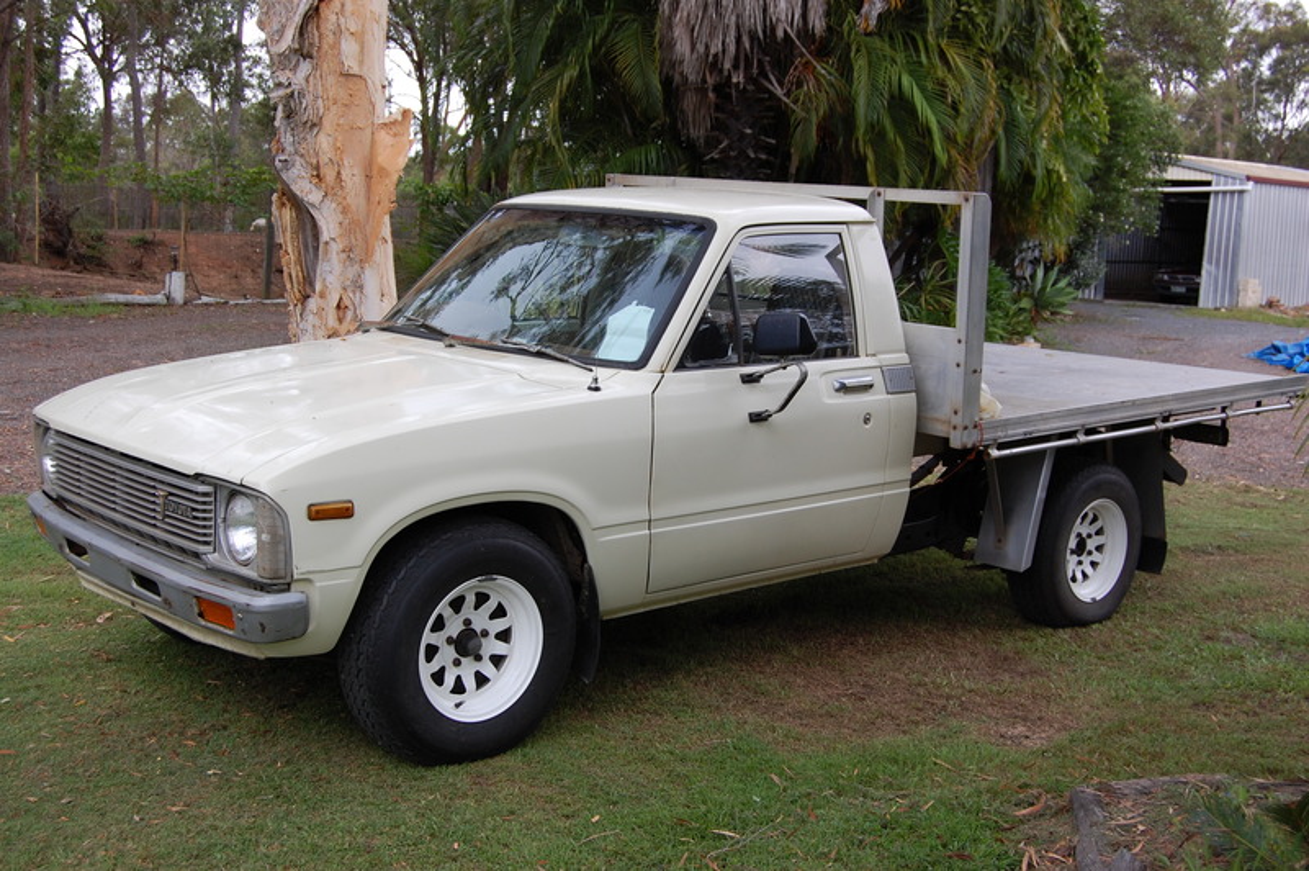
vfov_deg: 29.8
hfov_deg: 43.6
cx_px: 654
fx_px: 1635
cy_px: 436
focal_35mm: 45
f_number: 7.1
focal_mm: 30
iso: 200
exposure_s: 1/200
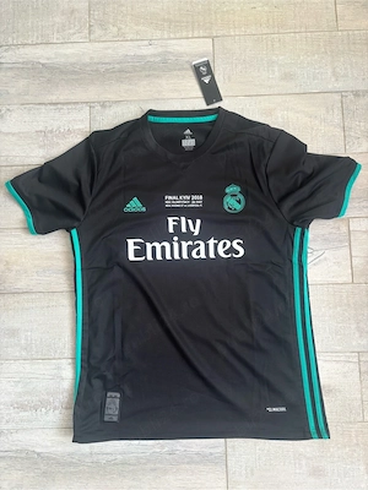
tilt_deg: -84.3
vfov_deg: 67.3
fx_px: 369
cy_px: 245
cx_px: 184
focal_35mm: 26
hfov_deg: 53.1
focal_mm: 5.96
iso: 250
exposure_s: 1/60
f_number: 1.6
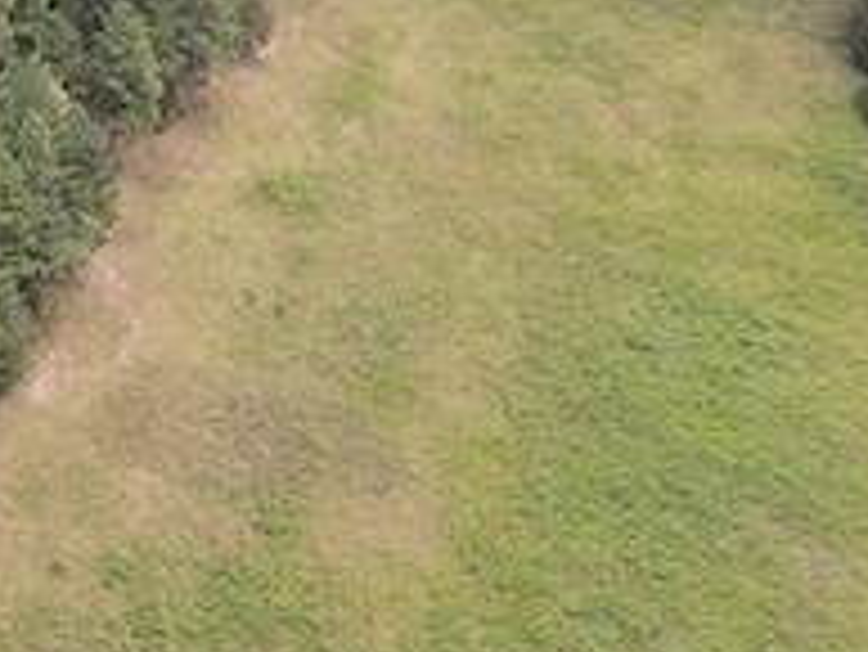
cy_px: 38
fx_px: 2810
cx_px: -225
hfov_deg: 16.7
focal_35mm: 112
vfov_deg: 13.1
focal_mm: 4.5
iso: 210
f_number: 2.8
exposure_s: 1/15
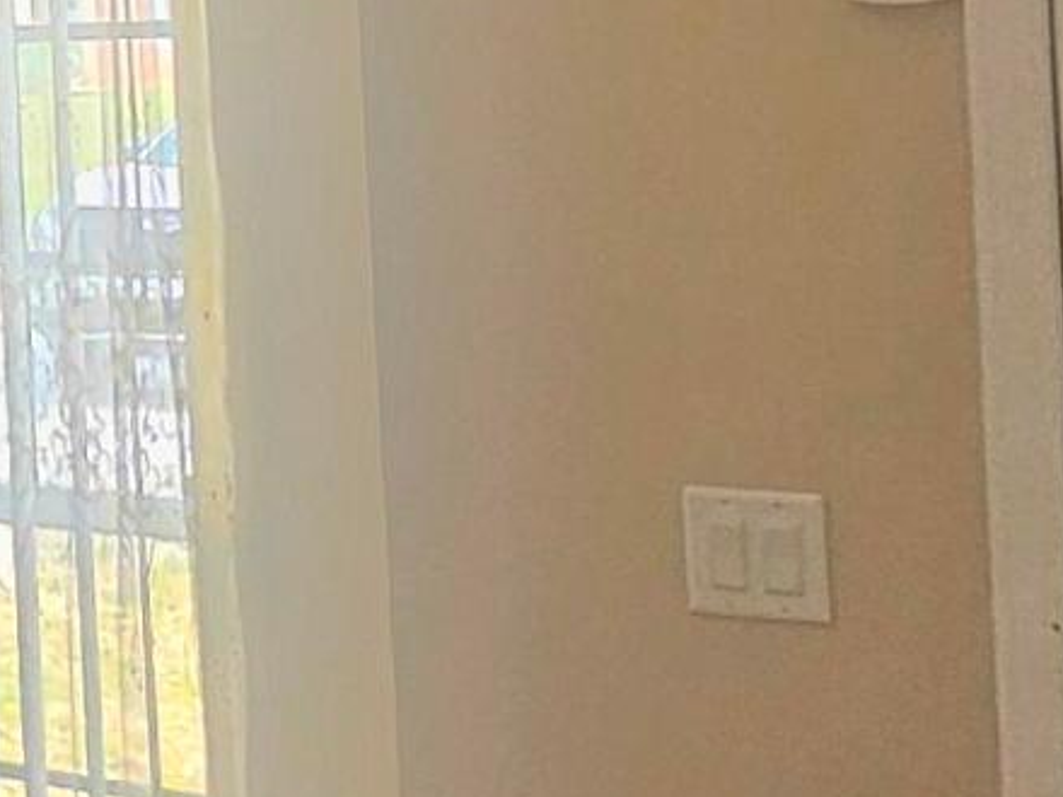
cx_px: -783
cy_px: 36
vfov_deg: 17.0
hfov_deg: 18.6
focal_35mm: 85
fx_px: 2610
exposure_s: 1/60.2
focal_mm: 2.2
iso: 100
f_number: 2.2
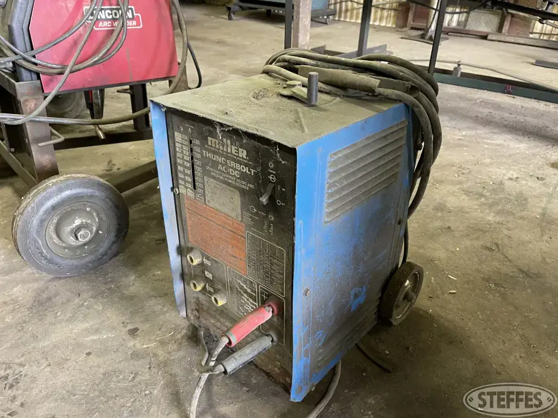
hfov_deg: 65.3
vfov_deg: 51.4
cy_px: 207
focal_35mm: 27
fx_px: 435
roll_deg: +1.0
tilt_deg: -29.7
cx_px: 280
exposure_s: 1/60
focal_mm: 5.1
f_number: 1.6
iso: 320
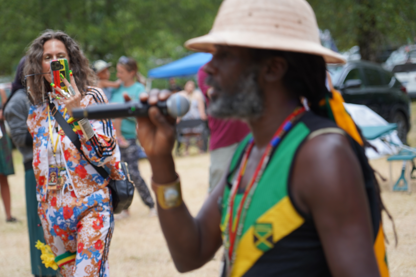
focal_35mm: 105
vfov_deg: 13.0
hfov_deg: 19.5
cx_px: 208
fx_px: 1213
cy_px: 138
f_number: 4
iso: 200
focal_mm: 105
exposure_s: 1/160
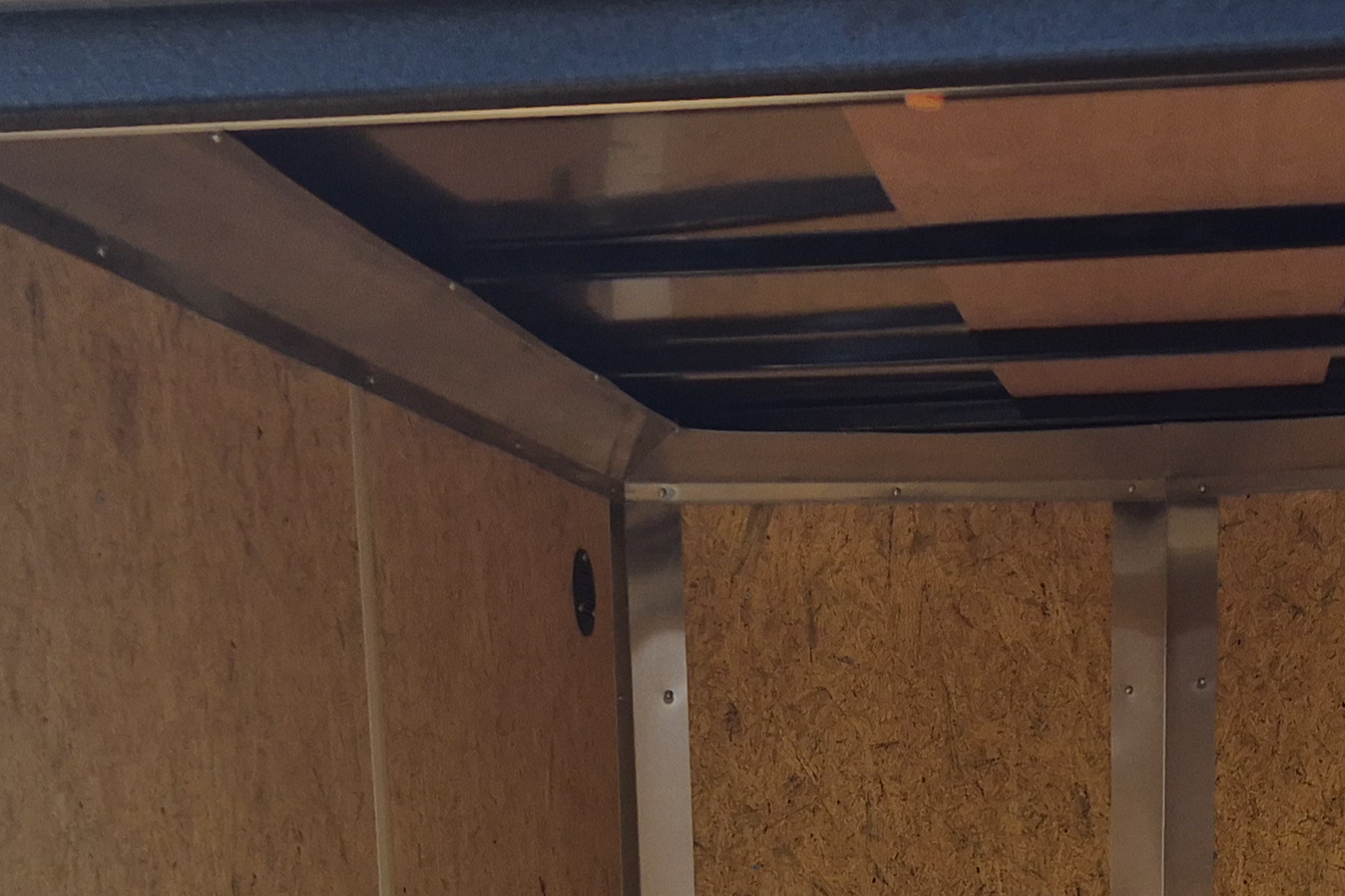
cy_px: 1397
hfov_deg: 28.3
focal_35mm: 71
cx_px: 847
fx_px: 2652
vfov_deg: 17.1
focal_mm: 5.4
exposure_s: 1/6432
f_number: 1.8
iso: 80
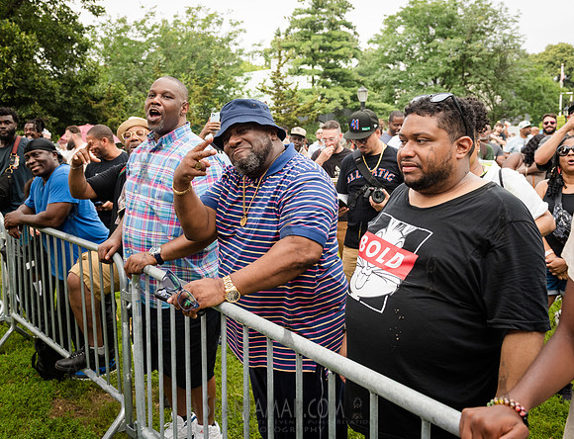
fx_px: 559
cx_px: 277
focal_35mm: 33
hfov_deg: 54.4
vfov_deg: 42.9
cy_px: 203
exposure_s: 1/500
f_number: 4.5
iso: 1000
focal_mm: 28
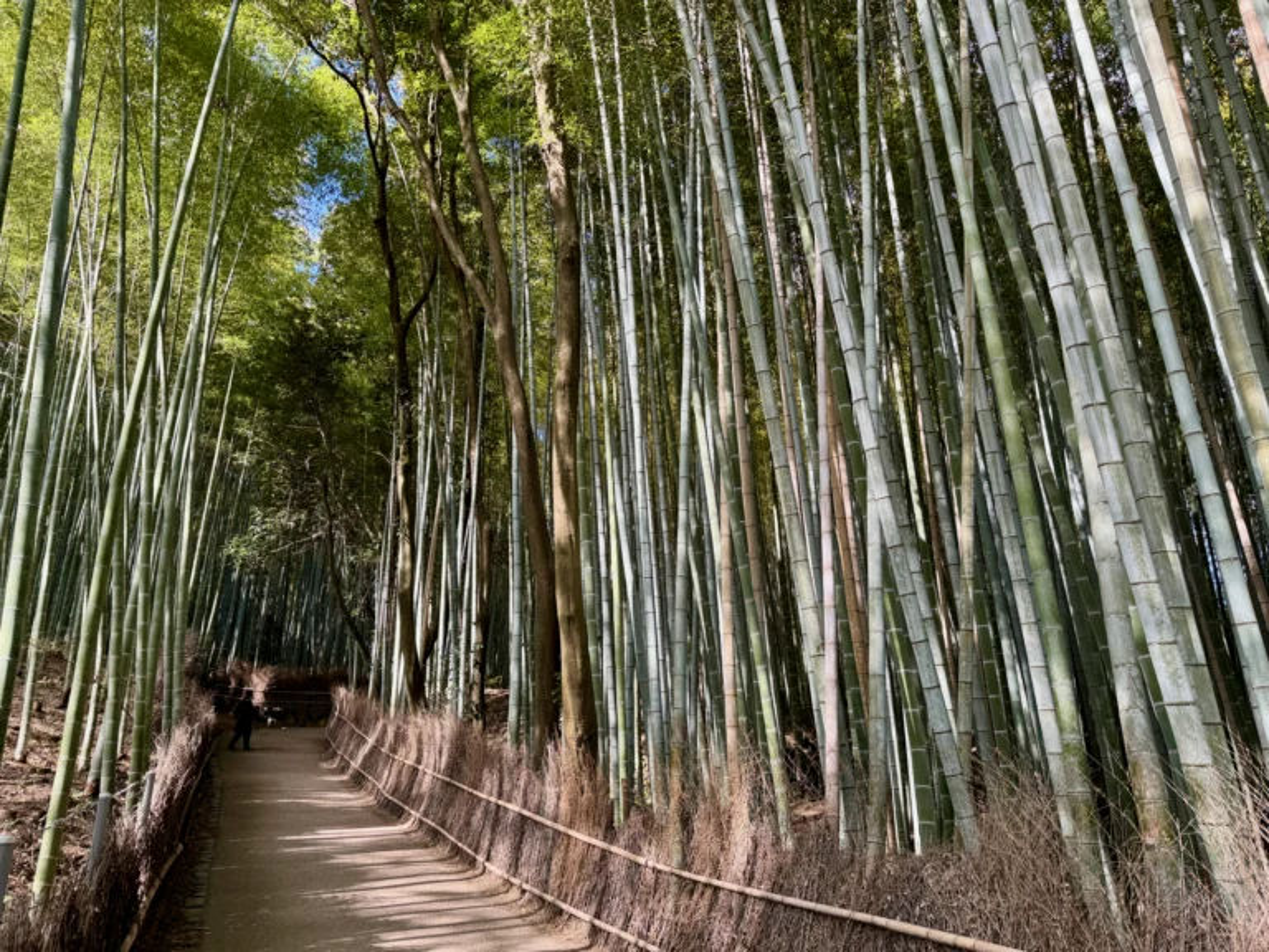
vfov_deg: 56.8
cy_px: 476
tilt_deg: +22.7
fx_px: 880
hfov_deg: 71.6
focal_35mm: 24
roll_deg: +0.4
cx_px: 634
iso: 64
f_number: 1.78
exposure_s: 1/178
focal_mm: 6.86
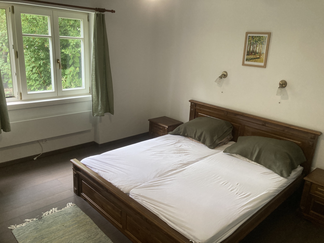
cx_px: 162
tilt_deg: -17.5
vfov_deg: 49.7
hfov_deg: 63.4
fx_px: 262
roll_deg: -3.9
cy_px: 122
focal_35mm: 28
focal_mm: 3.99
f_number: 1.8
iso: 160
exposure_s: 1/60
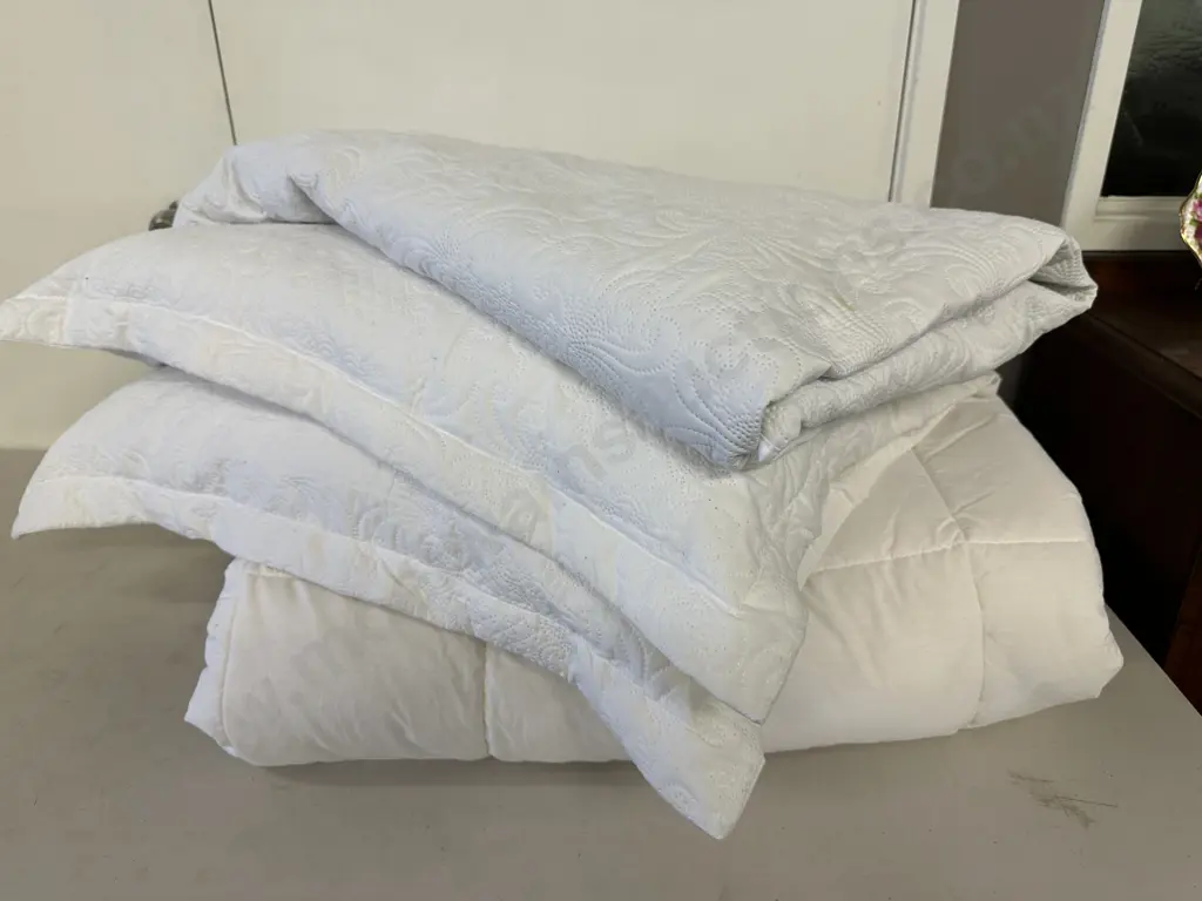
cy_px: 450
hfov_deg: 71.6
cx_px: 601
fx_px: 833
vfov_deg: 56.8
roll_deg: +0.6
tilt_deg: -25.4
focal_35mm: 24
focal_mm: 6.86
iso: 80
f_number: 1.78
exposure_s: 1/100
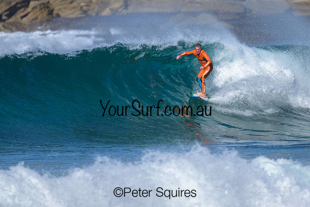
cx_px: 176
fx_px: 9474
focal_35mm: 1100
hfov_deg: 1.9
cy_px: 88
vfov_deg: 1.3
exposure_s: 1/2000
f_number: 6.3
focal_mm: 800
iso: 220
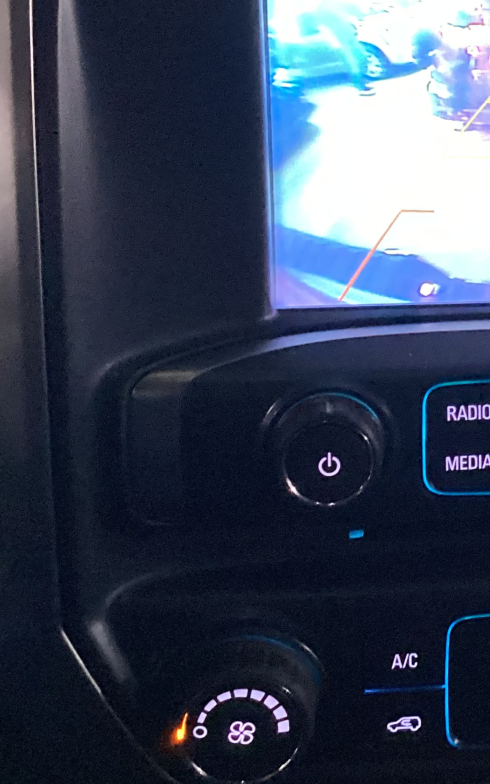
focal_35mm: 64
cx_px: 578
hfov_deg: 19.2
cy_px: 244
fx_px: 1368
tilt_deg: -22.4
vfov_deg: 31.7
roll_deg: -4.0
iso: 200
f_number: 2.4
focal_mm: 3.3
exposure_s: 1/60
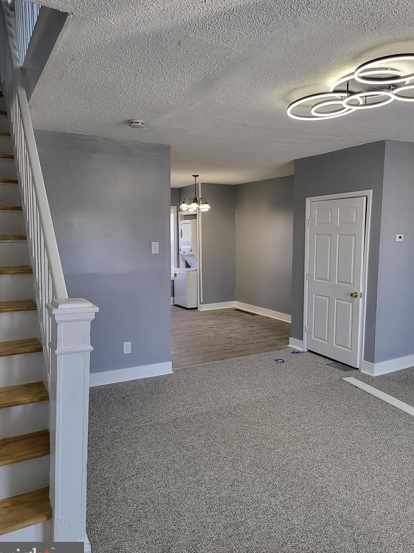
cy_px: 274
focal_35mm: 26
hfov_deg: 53.0
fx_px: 415
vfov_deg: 67.3
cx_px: 211
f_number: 1.8
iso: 125
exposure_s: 1/120
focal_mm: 5
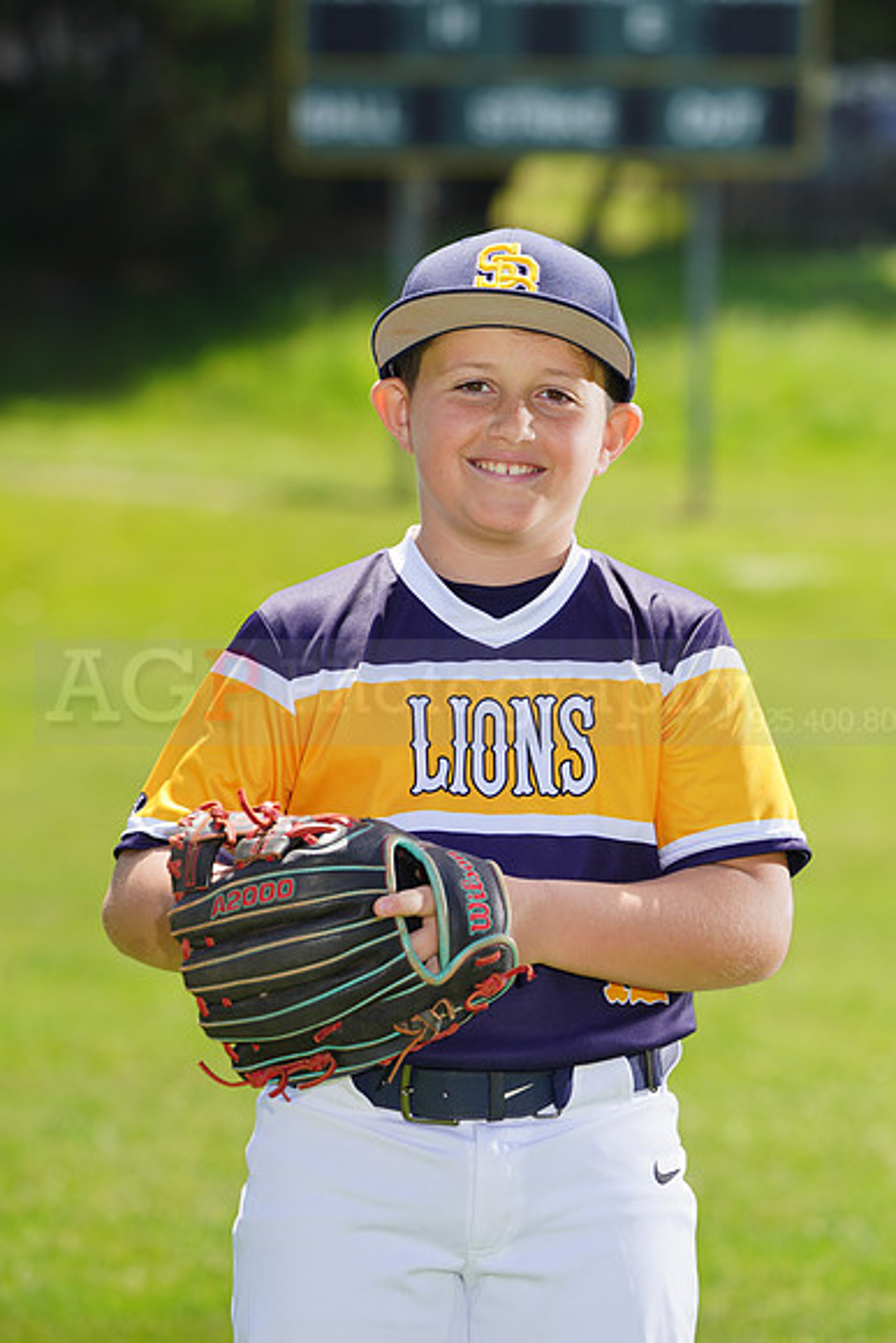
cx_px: 448
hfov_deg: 6.4
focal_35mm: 215
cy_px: 672
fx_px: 8021
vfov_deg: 9.6
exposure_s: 1/250
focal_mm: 215
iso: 100
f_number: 7.1
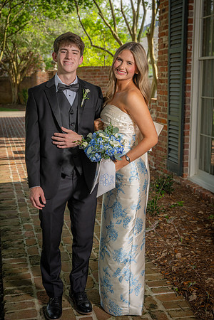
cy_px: 160
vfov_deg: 41.1
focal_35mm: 48
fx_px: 428
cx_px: 107
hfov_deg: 28.1
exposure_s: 1/160
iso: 100
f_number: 5.6
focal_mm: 48
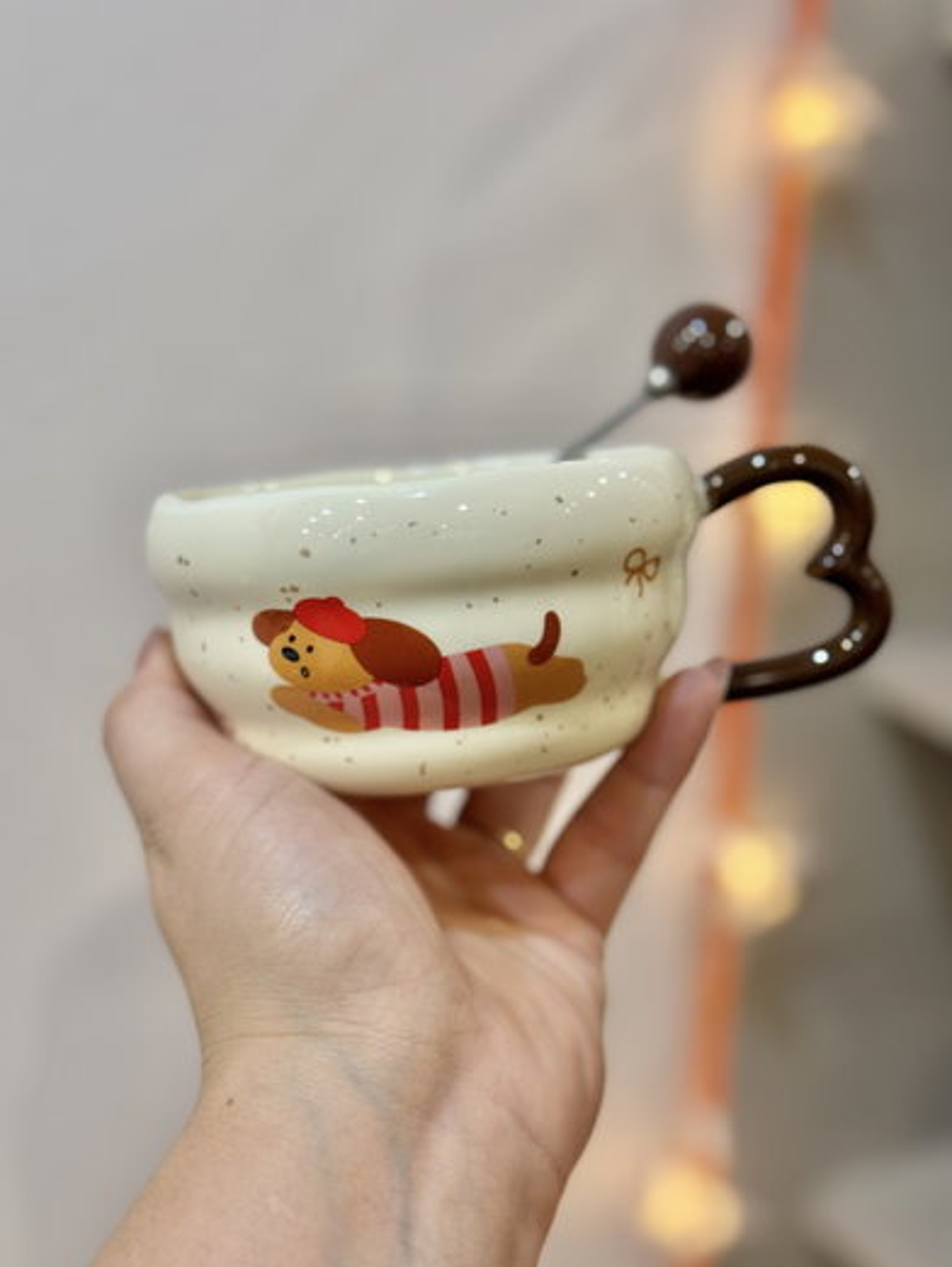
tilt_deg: -16.1
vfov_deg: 38.9
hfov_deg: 29.7
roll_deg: -3.8
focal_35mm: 49
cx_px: 474
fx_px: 1795
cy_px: 642
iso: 100
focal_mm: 6.76
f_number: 1.78
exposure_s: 1/50
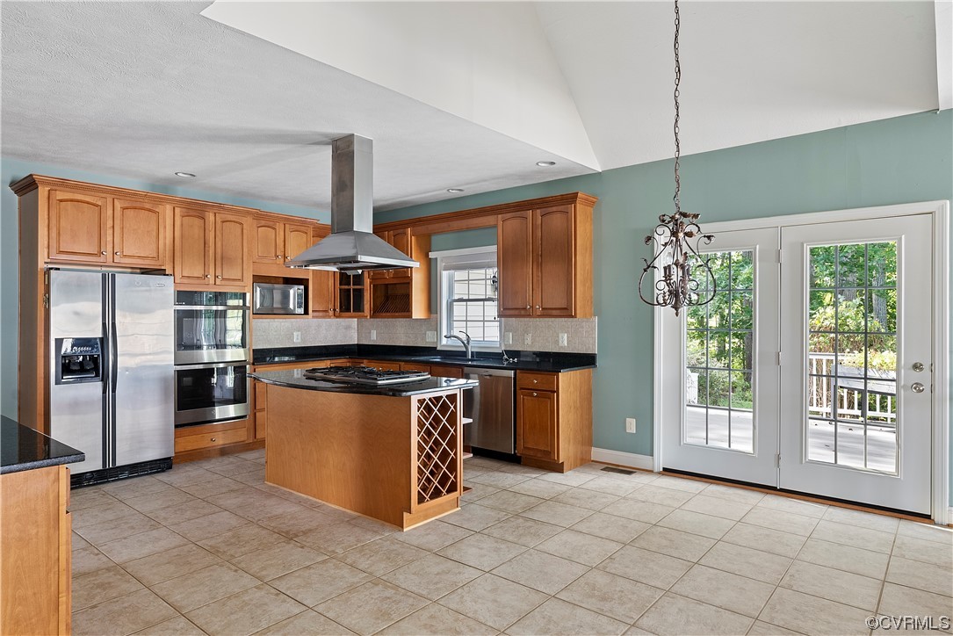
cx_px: 476
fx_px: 556
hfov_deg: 81.2
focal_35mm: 21
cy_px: 318
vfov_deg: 59.5
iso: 800
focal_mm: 21
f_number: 8
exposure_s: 1/1.67
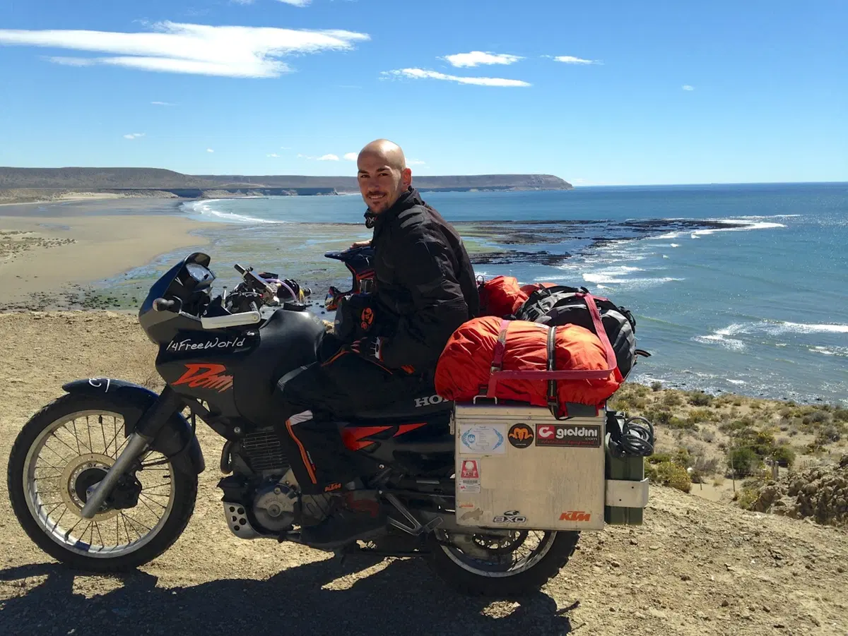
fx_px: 809
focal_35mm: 33
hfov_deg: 55.3
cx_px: 424
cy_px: 318
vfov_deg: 43.0
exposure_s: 1/1550
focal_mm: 4.12
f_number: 2.4
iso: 50
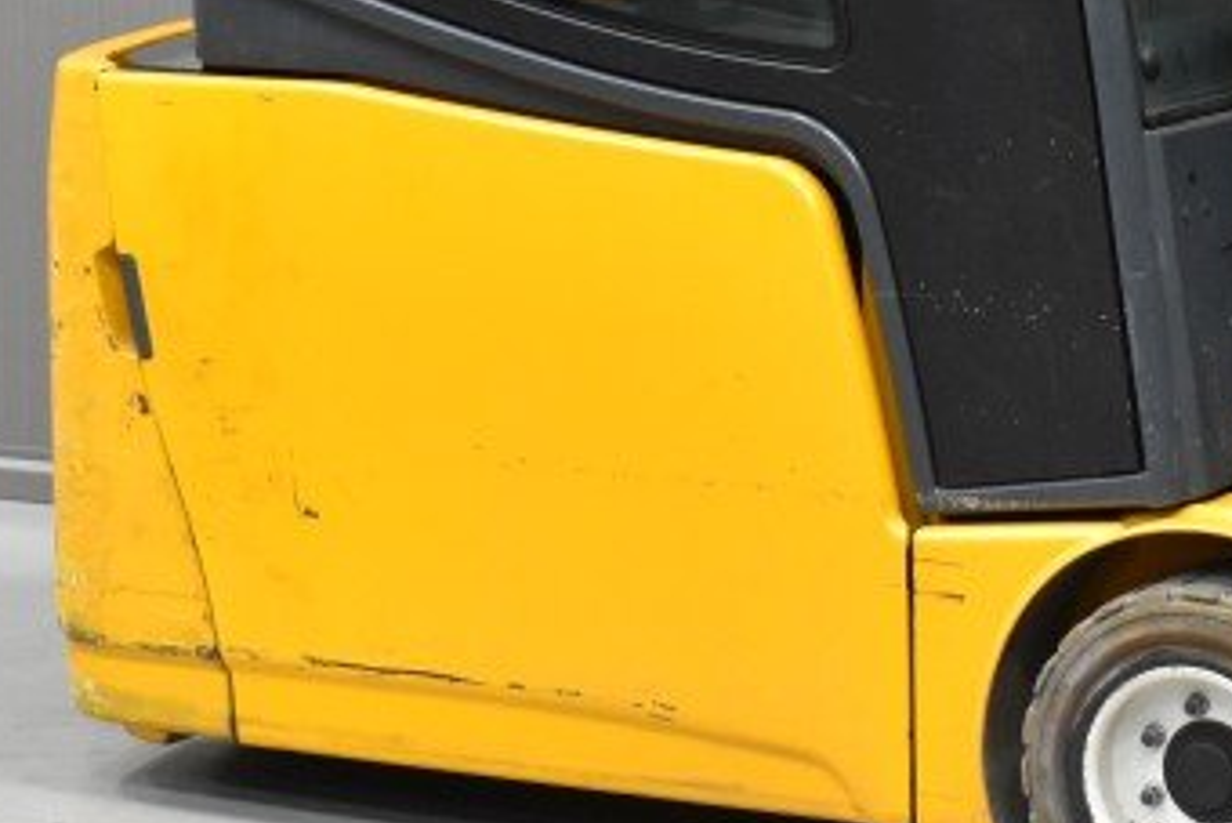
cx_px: 1192
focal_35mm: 127
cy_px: -301
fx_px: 4348
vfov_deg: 10.5
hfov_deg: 15.9
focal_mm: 24
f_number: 5.6
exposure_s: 1/40
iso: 1600
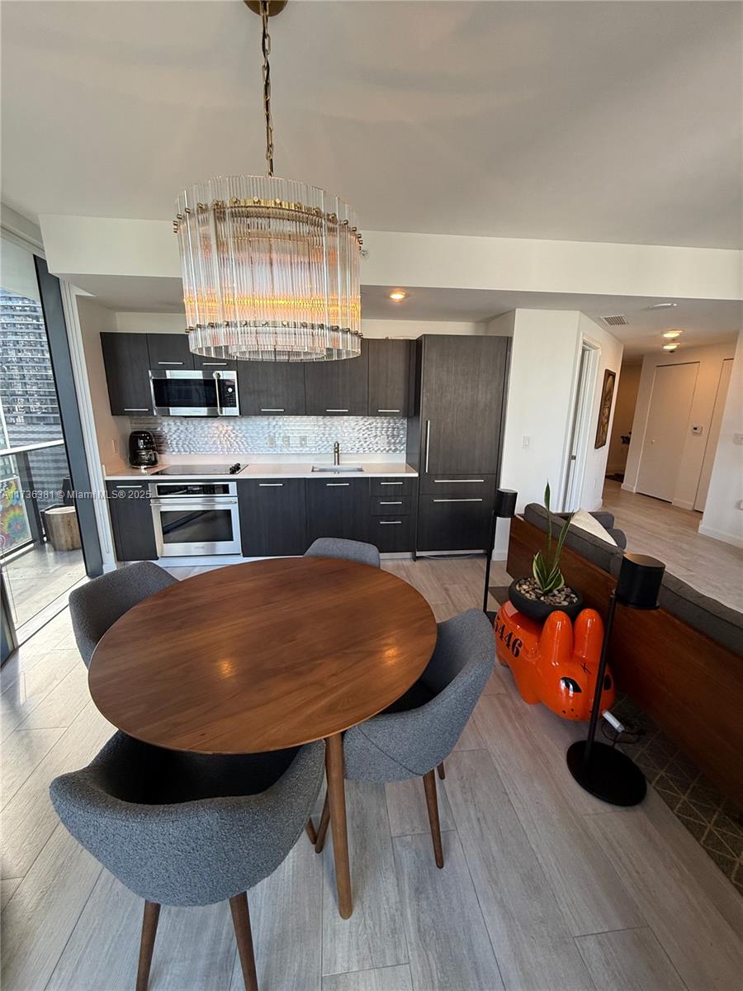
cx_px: 372
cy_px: 496
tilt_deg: -12.2
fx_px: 401
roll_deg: -0.9
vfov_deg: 102.1
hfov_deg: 85.7
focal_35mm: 14
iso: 160
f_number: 2.2
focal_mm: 2.22
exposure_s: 1/120
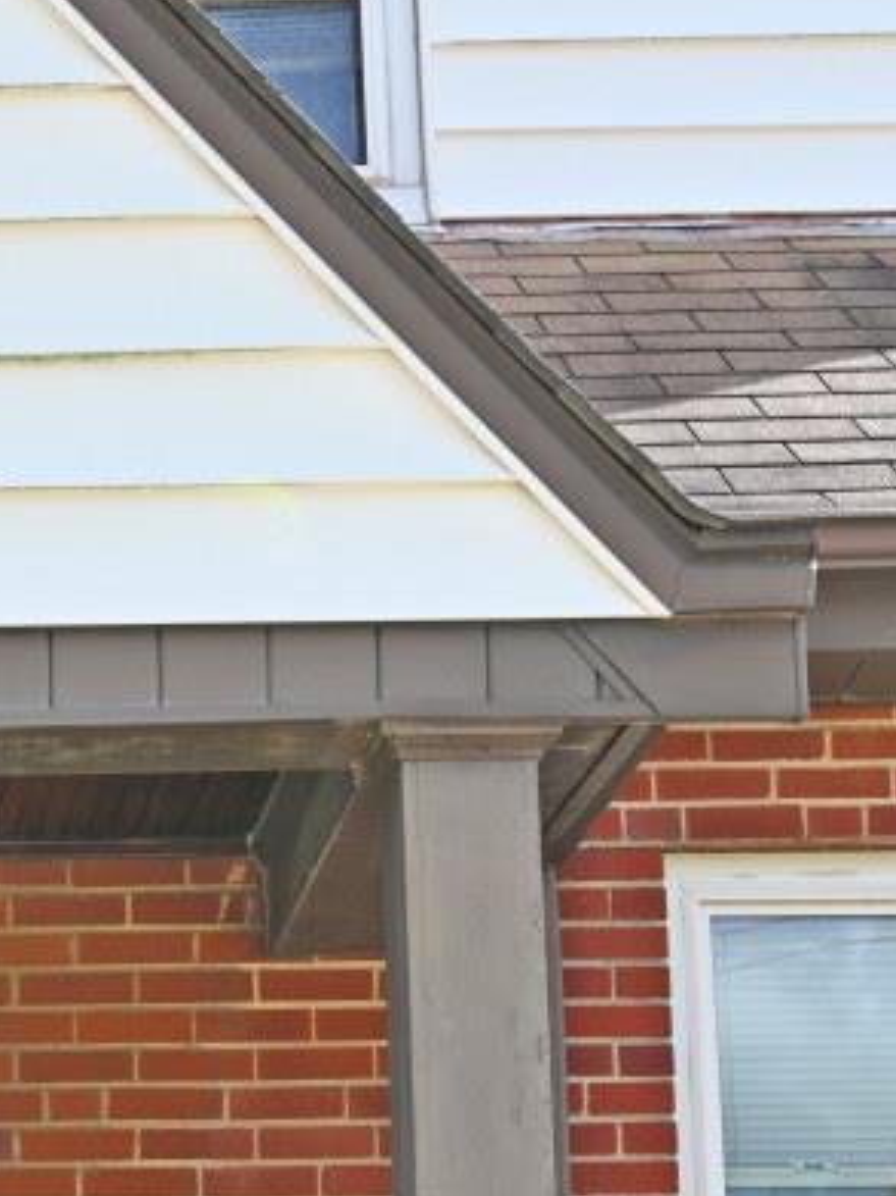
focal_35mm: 96
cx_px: -287
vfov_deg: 19.6
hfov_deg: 14.7
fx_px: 3315
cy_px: 1305
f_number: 5.6
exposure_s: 1/250
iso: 110
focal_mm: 30
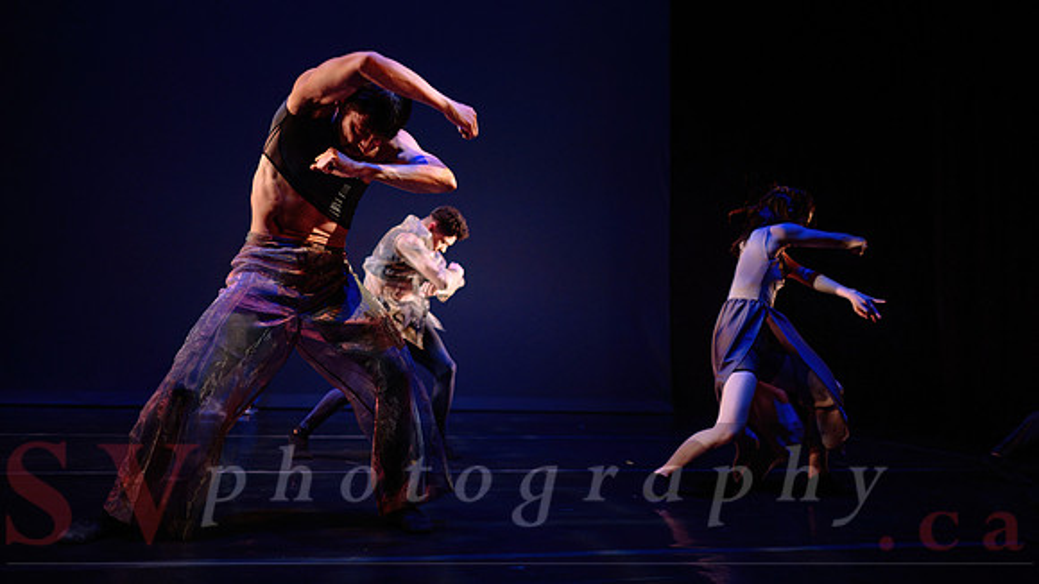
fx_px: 763
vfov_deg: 41.9
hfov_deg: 68.5
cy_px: 301
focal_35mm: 28
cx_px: 520
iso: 1000
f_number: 1.4
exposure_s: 1/400
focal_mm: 24
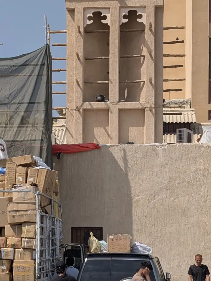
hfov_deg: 15.4
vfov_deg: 20.5
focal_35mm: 95
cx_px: 10
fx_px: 770
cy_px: 202
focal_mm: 6.9
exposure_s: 1/2825
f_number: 1.68
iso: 20
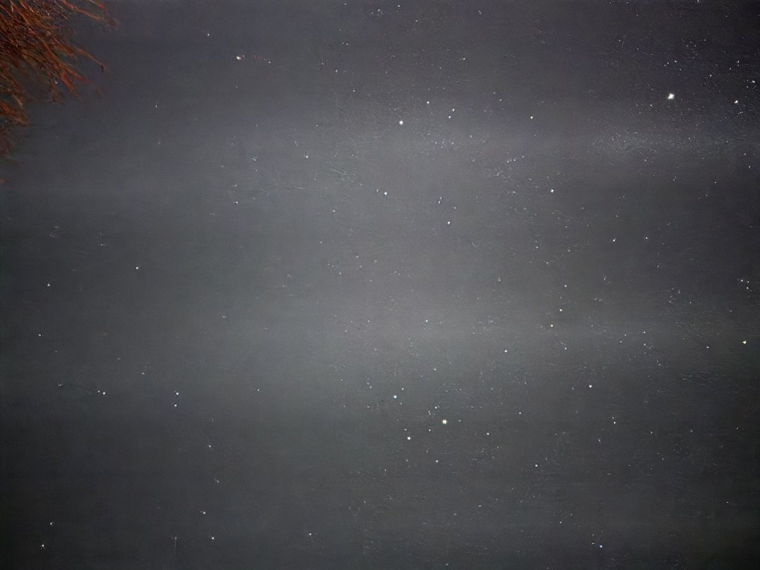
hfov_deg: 73.9
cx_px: 380
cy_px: 285
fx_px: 505
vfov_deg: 58.9
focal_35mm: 23
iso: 3200
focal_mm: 6.3
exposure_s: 1/2
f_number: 1.7
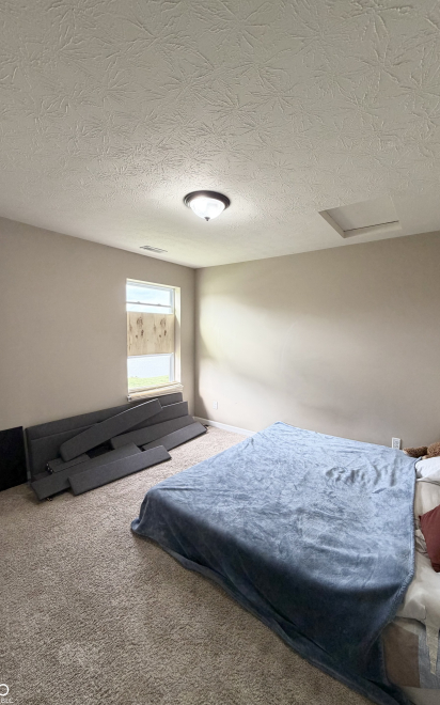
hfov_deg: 74.6
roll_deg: -0.6
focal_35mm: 15
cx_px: 235
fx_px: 288
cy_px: 355
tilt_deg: -3.7
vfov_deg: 101.5
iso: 200
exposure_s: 1/60
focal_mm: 2.22
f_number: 2.2
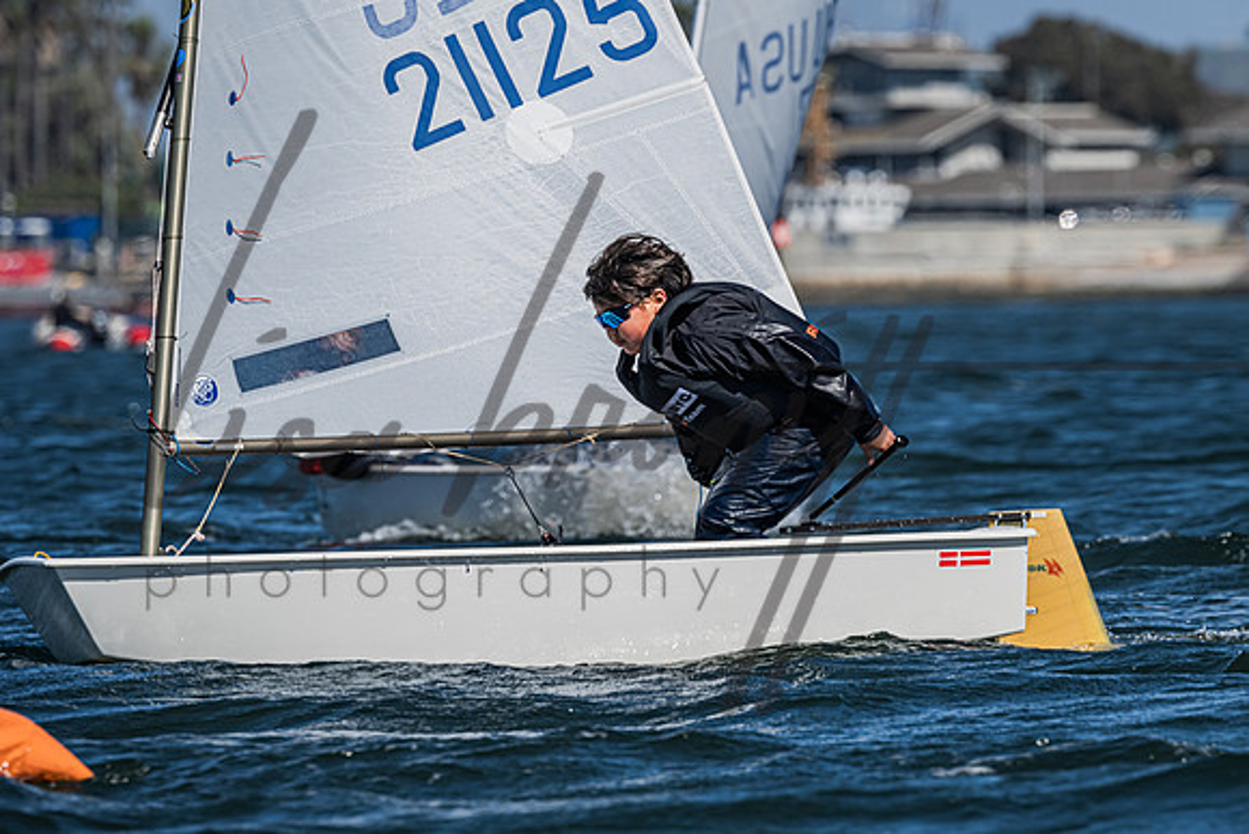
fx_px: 17607
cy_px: 413
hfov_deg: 4.1
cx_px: 769
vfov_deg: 2.7
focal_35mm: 507
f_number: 9
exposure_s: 1/1250
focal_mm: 400
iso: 320
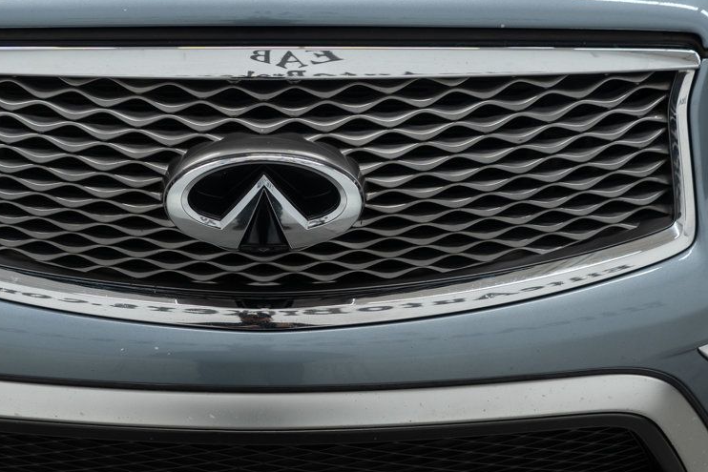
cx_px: 266
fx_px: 1141
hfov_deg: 34.3
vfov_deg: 23.3
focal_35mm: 58
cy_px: 308
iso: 200
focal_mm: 28
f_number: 3.2
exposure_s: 1/50
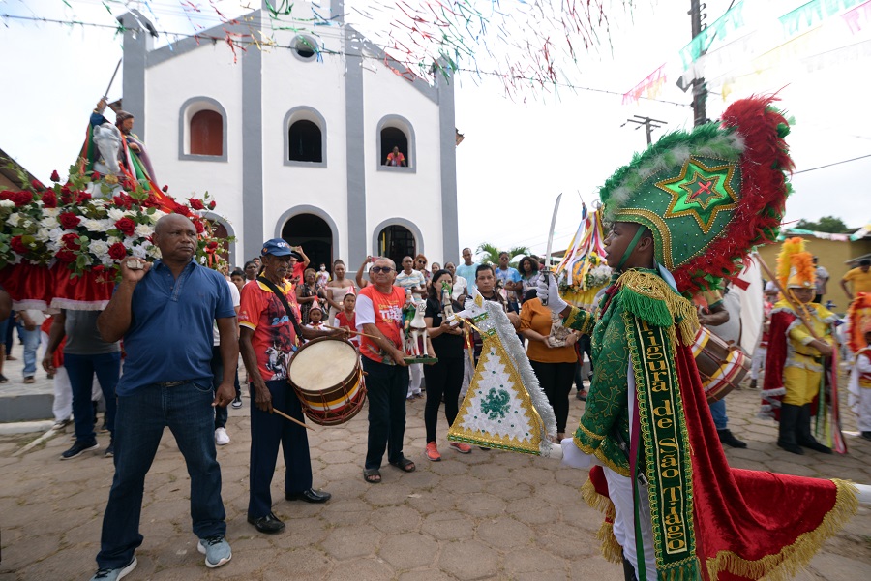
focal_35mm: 16
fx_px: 387
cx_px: 436
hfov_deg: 96.7
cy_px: 290
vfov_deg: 73.7
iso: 800
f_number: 5
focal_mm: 16
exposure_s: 1/1600
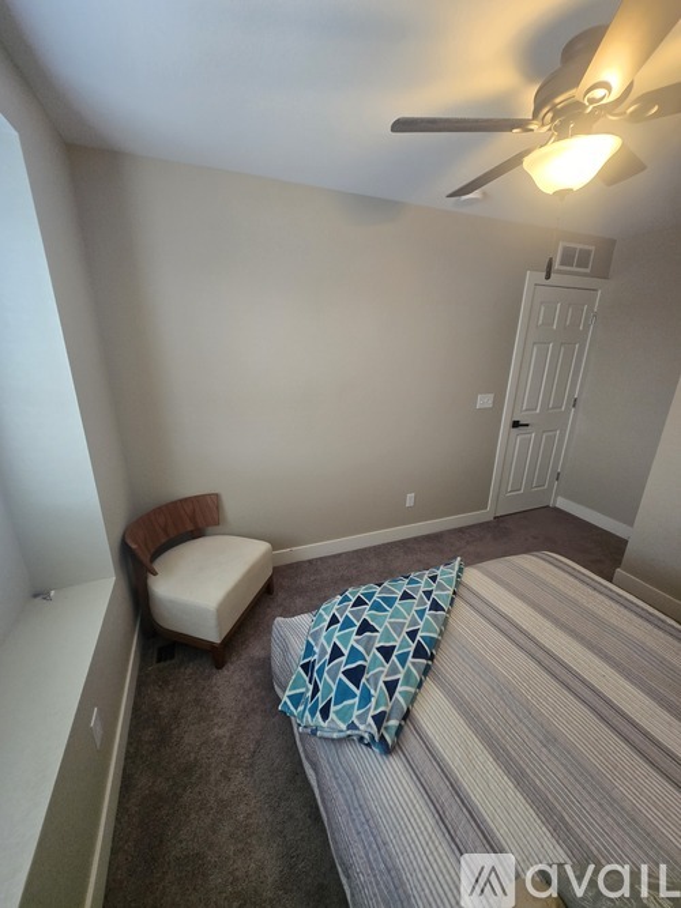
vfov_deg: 106.2
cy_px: 454
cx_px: 340
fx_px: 341
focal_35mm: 13
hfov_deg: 89.9
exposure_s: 1/60
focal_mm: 1.7
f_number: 2.2
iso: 160
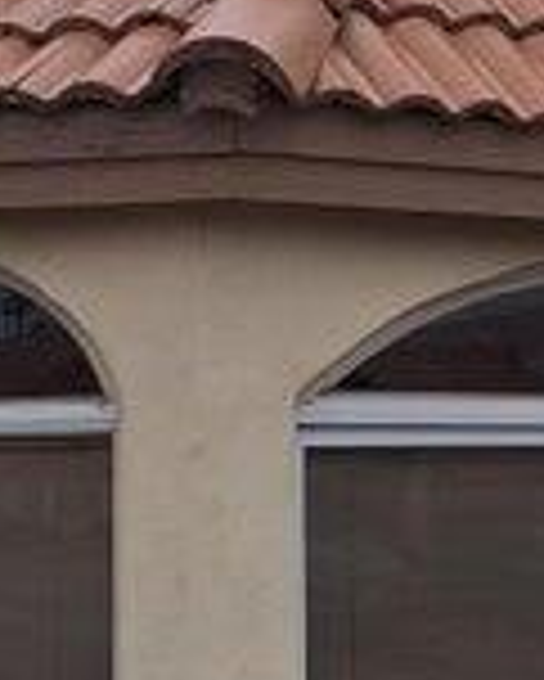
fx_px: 1910
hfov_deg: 16.1
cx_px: 427
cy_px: 288
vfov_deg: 20.1
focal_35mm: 95
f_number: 1.8
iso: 40
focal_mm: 5.54
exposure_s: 1/1555
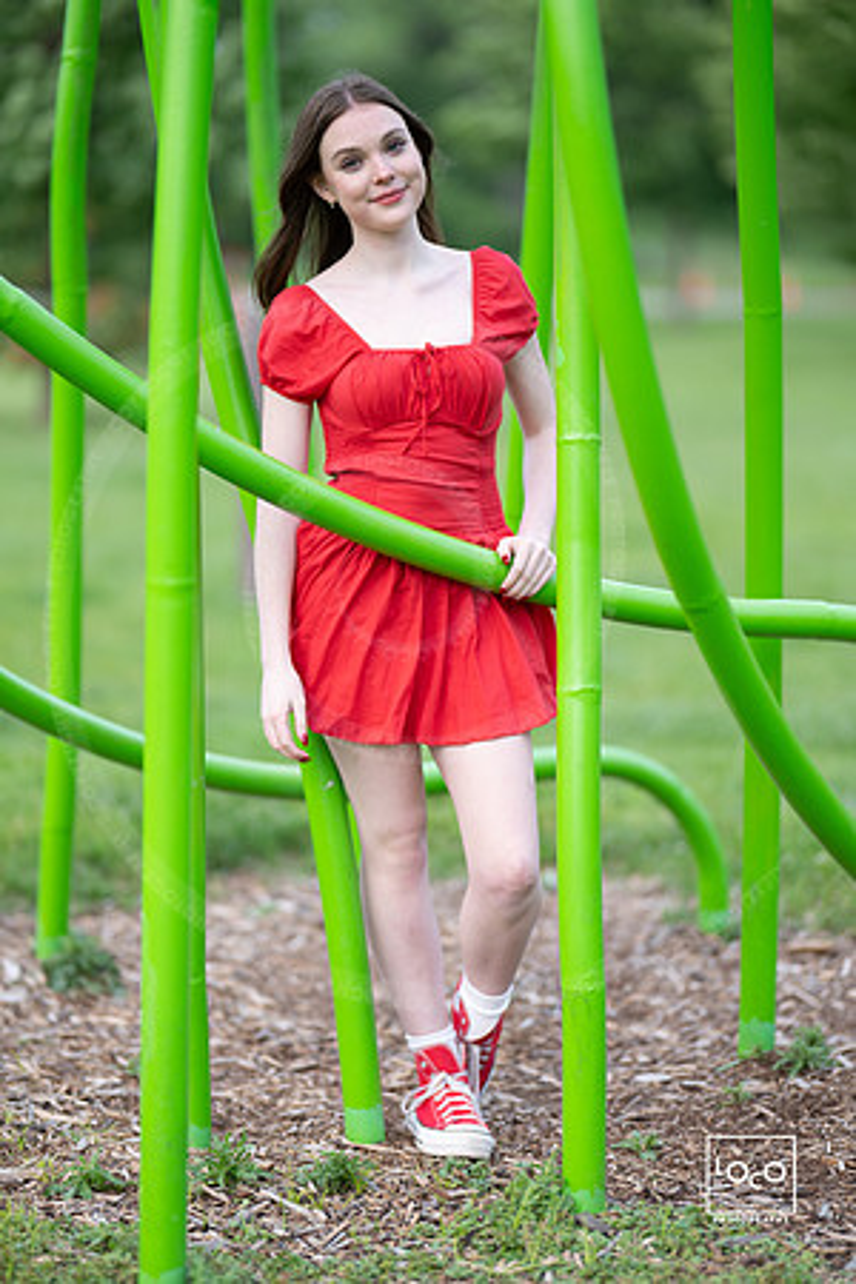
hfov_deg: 16.1
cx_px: 428
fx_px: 3031
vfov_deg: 23.9
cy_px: 642
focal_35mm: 85
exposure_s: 1/320
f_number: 1.2
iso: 125
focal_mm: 85
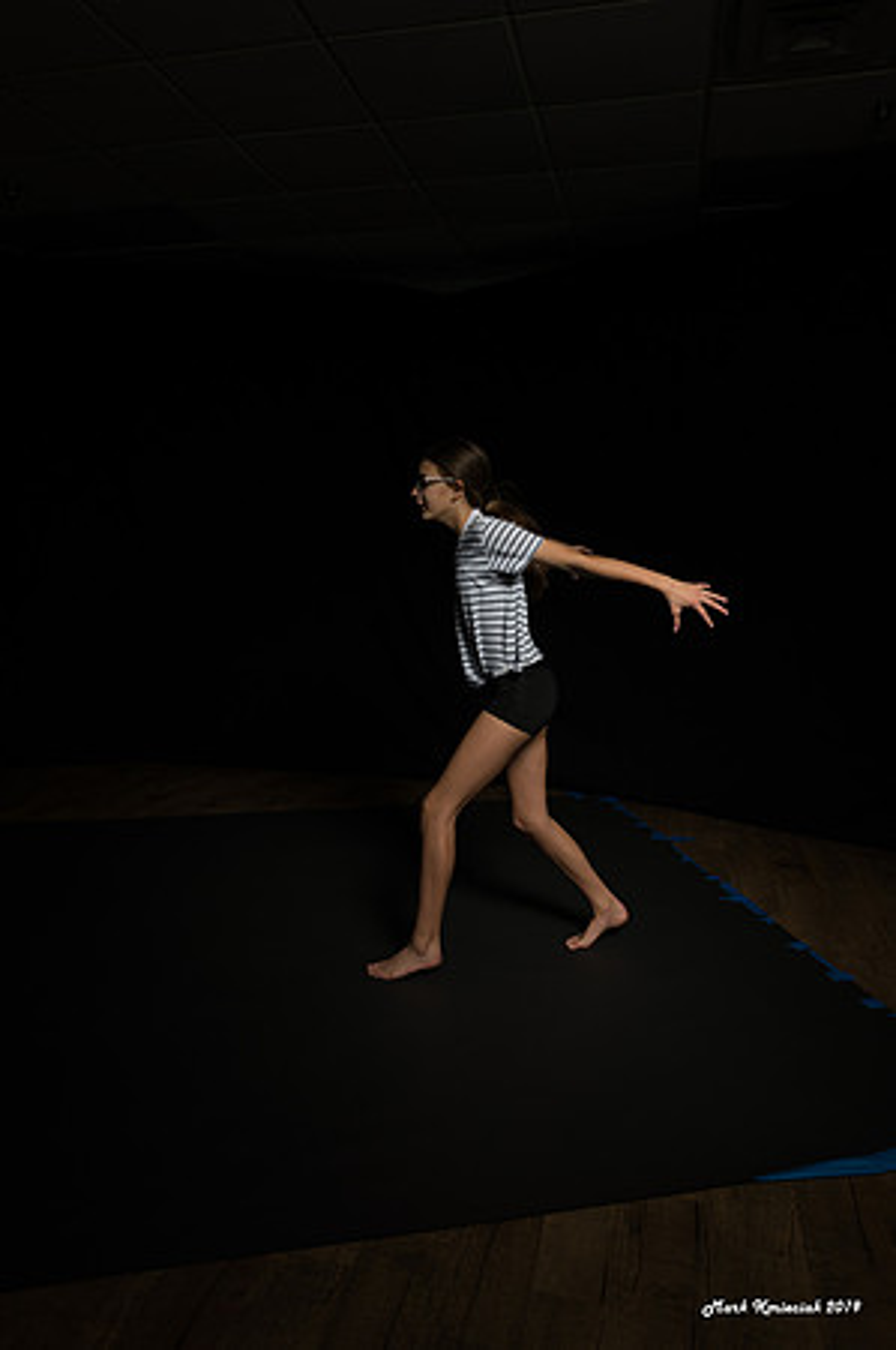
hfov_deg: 53.0
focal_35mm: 24
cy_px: 675
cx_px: 448
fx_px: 898
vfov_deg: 73.8
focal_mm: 24
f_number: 9
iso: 200
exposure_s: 1/250
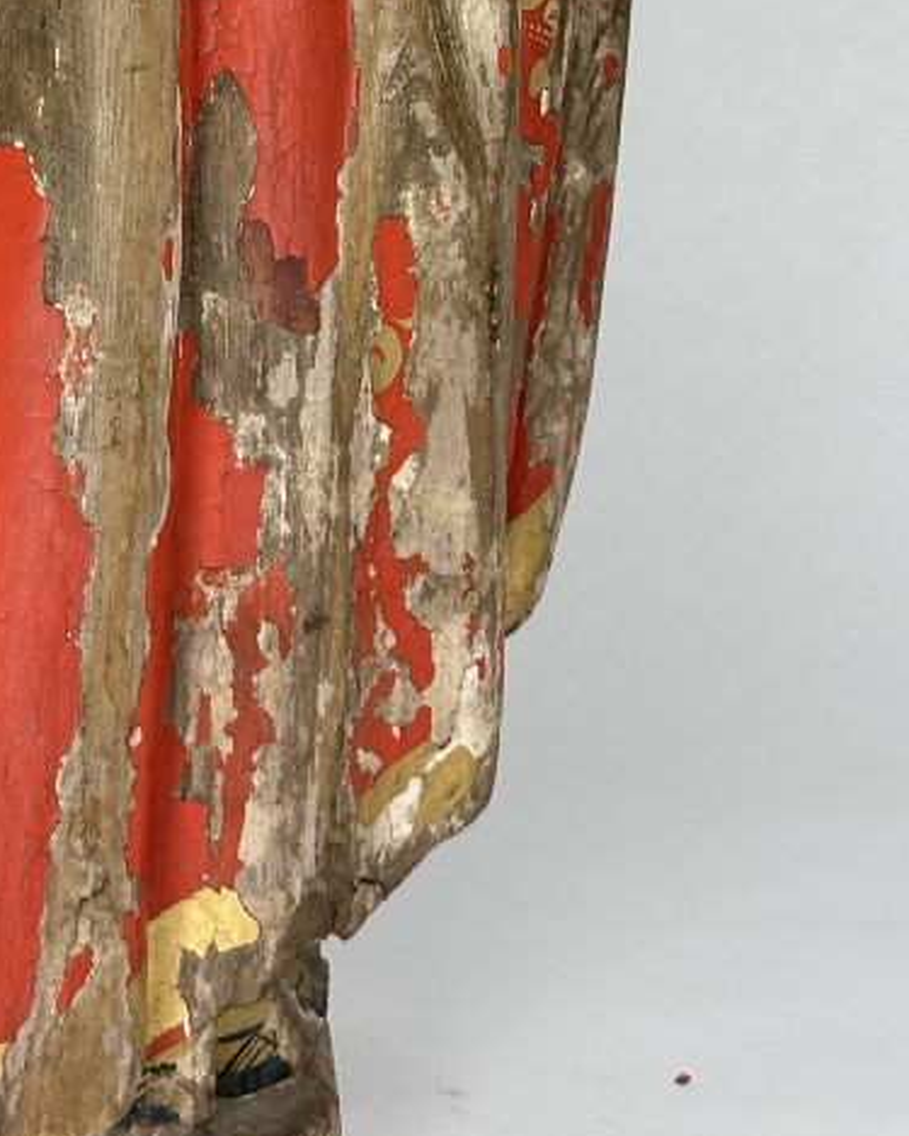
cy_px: -281
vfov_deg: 15.4
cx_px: -10
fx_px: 4037
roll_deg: -0.5
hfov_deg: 12.7
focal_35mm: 120
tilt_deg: -8.3
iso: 100
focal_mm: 6.86
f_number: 1.78
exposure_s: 1/100
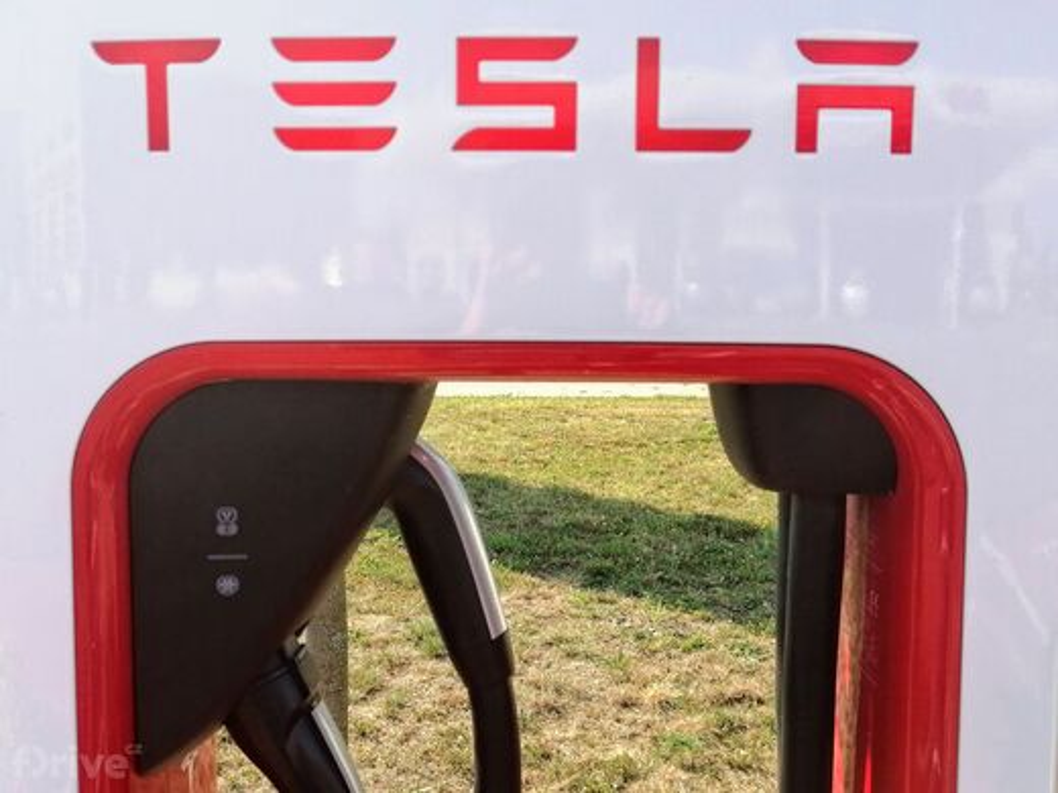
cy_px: 396
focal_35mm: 38
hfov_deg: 49.0
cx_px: 529
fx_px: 1161
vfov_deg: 37.7
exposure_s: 1/725
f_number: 1.8
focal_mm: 5.3
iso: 50
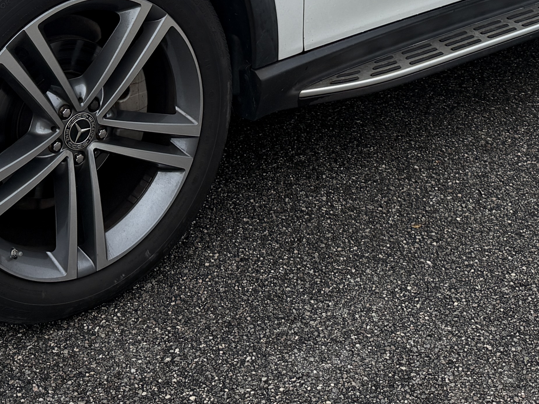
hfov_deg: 26.3
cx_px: 212
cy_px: -200
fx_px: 1152
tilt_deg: -10.6
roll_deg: -1.1
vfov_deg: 17.8
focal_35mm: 74
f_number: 1.78
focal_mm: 6.76
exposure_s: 1/3279
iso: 80
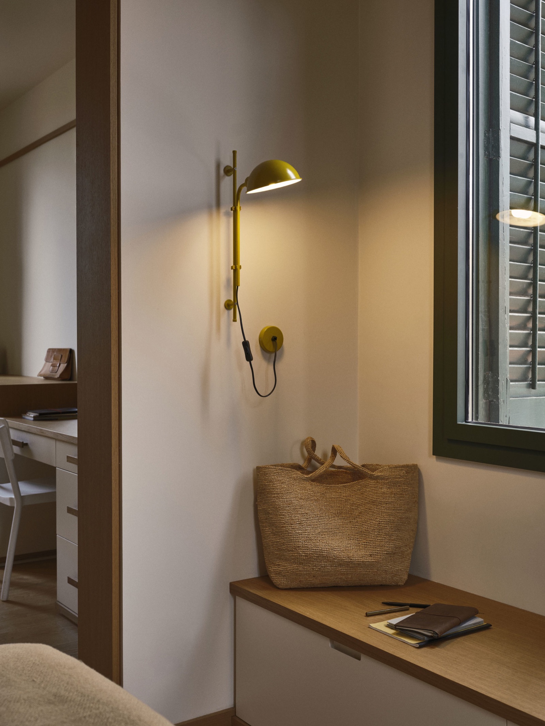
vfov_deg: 47.9
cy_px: 363
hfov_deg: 36.8
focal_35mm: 39
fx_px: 818
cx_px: 272
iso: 200
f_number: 9
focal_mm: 49
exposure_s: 1/8
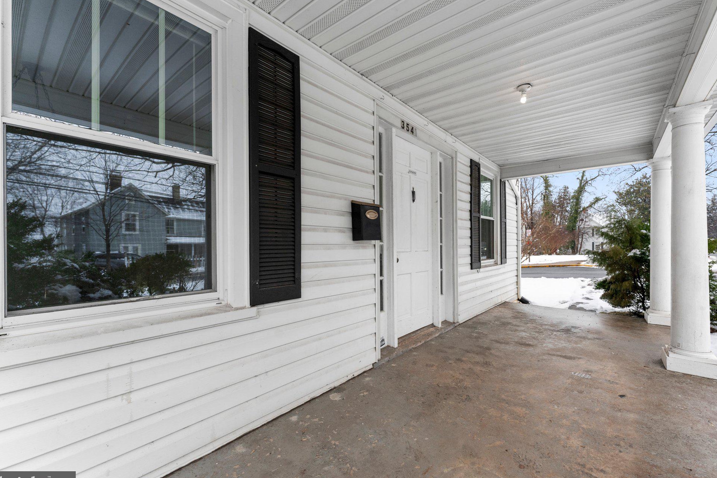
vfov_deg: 77.3
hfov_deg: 100.3
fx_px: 299
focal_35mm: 15
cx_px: 376
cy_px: 243
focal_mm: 14
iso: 640
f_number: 8
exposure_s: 1/200
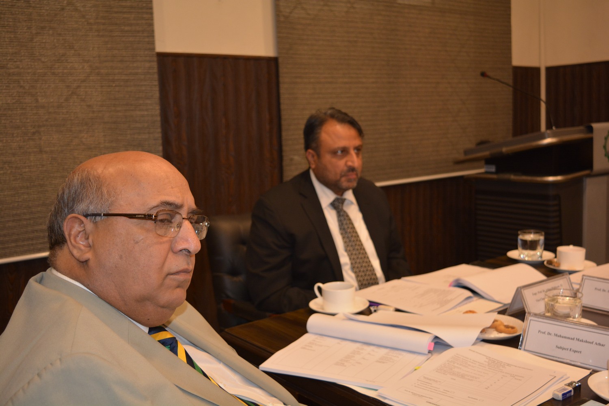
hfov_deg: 49.6
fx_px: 660
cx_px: 304
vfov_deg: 34.2
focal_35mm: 39
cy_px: 203
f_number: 4
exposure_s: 1/60
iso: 560
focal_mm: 26
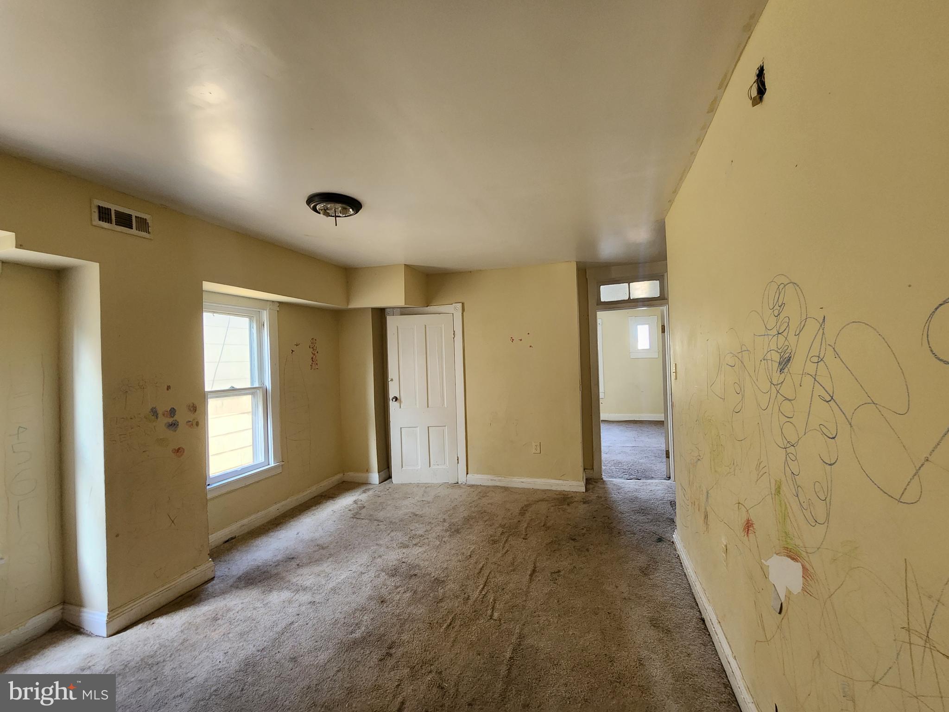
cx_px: 474
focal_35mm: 13
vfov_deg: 89.9
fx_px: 356
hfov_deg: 106.2
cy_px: 356
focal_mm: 2.2
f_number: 2.2
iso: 320
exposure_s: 1/60
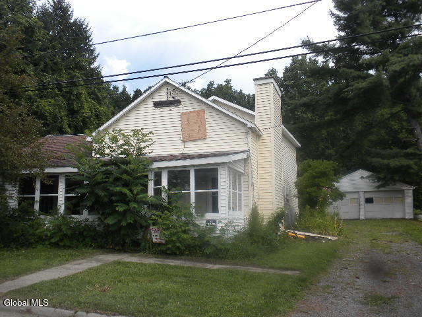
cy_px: 158
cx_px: 211
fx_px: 451
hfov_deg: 50.1
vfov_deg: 38.7
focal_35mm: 37
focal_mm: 6.6
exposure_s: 1/73
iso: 64
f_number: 10
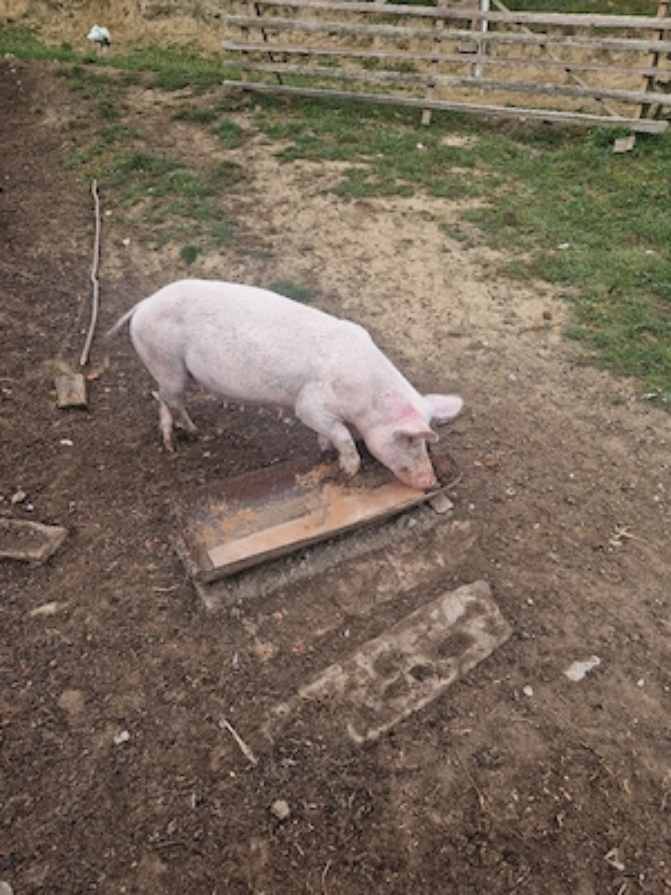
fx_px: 594
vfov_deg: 73.9
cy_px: 448
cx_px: 336
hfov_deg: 58.9
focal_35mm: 23
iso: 50
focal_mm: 5.4
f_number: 1.8
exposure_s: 1/256
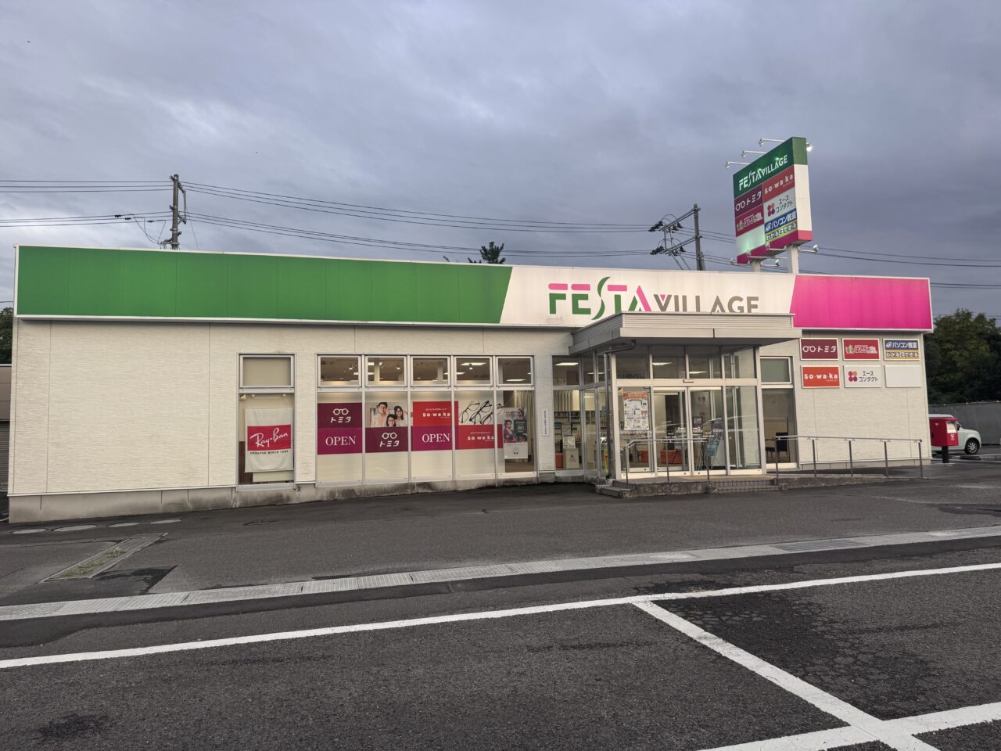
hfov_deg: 71.6
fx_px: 694
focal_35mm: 24
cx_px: 500
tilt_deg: +4.5
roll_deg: +1.7
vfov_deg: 56.8
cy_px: 376
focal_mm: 6.76
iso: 80
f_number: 1.78
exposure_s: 1/392
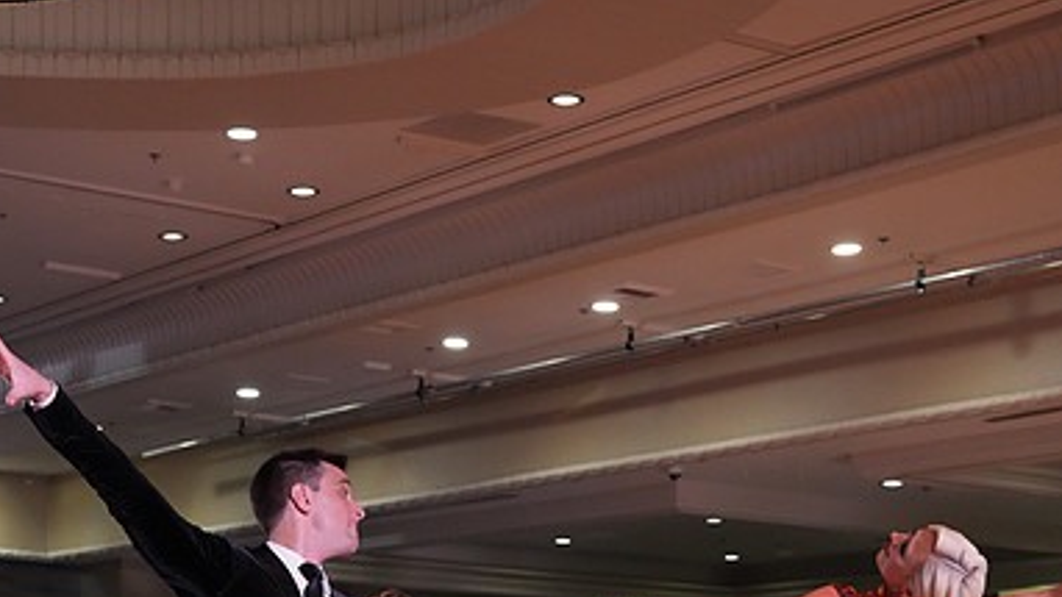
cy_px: 730
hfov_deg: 24.7
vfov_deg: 13.6
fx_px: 2422
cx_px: 530
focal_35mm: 86
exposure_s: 1/320
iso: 5000
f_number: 5.6
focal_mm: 54
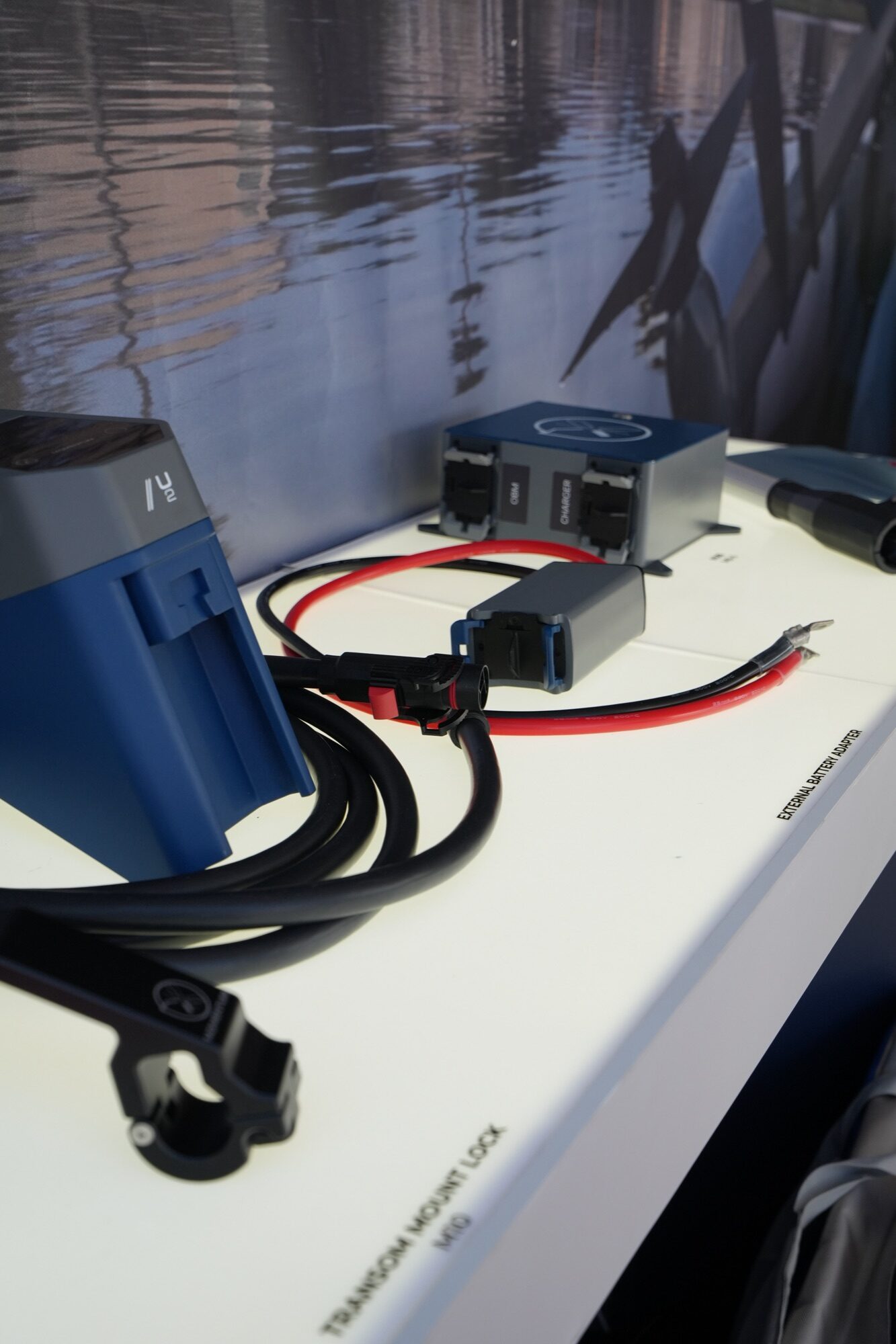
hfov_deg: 32.9
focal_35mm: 41
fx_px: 1518
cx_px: 448
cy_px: 672
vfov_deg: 47.8
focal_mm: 27.1
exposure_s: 1/160
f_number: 4
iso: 320
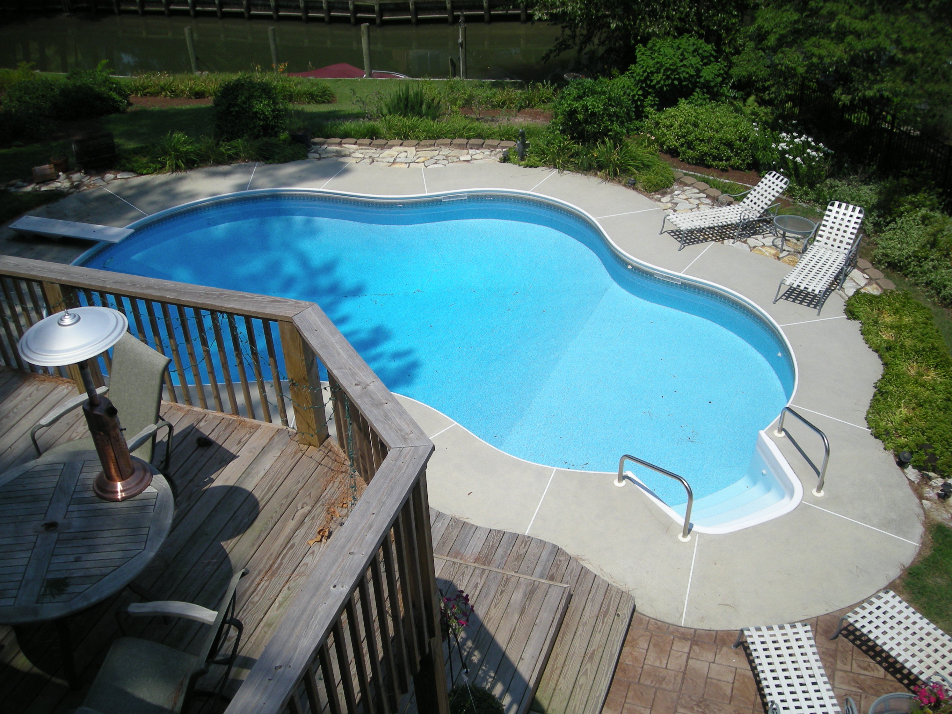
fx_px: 990
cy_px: 363
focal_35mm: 36
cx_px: 480
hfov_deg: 51.4
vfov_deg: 39.7
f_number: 5.7
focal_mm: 5.7
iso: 50
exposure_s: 1/403
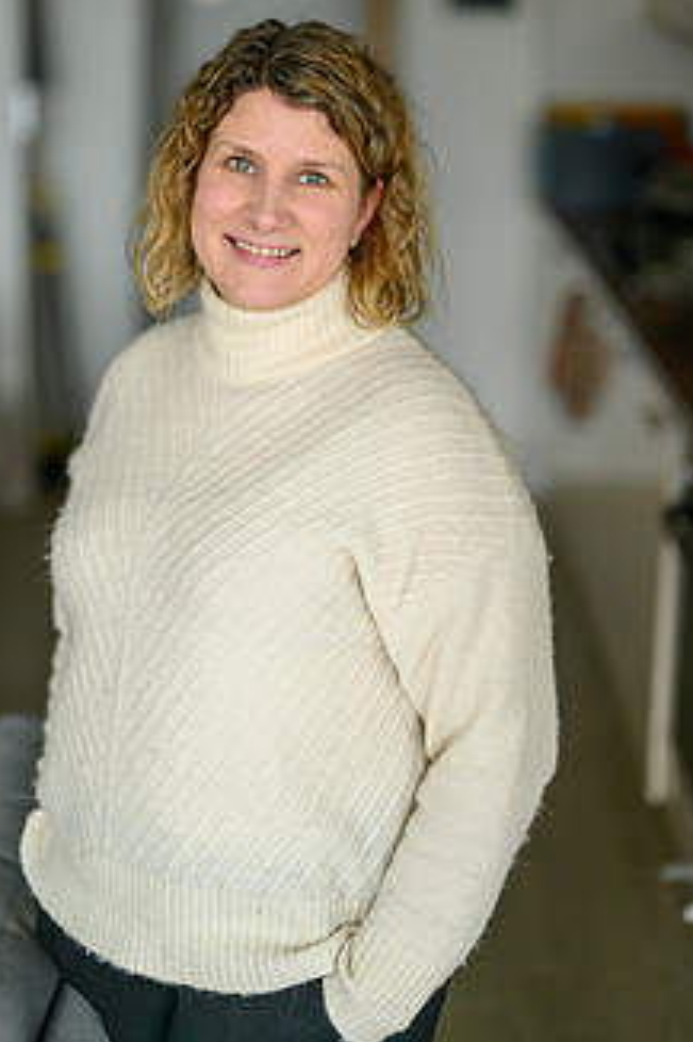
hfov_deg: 19.7
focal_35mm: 69
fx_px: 1994
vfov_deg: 29.1
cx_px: 268
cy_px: 380
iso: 1800
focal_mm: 50
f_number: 1.2
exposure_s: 1/400
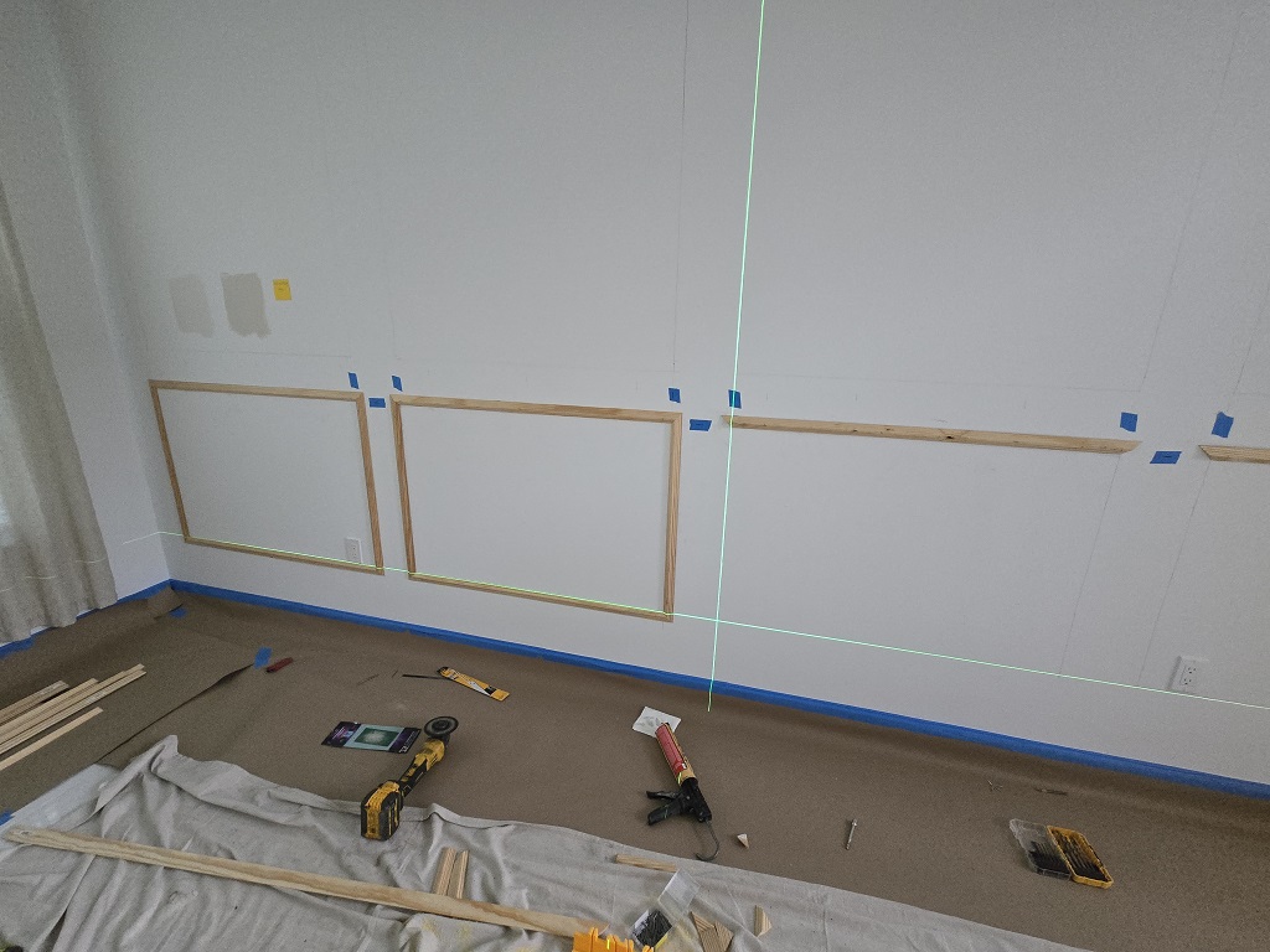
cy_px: 476
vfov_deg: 89.9
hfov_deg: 106.2
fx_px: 477
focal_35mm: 13
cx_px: 635
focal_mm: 2.2
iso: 1250
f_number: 2.2
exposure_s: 1/60
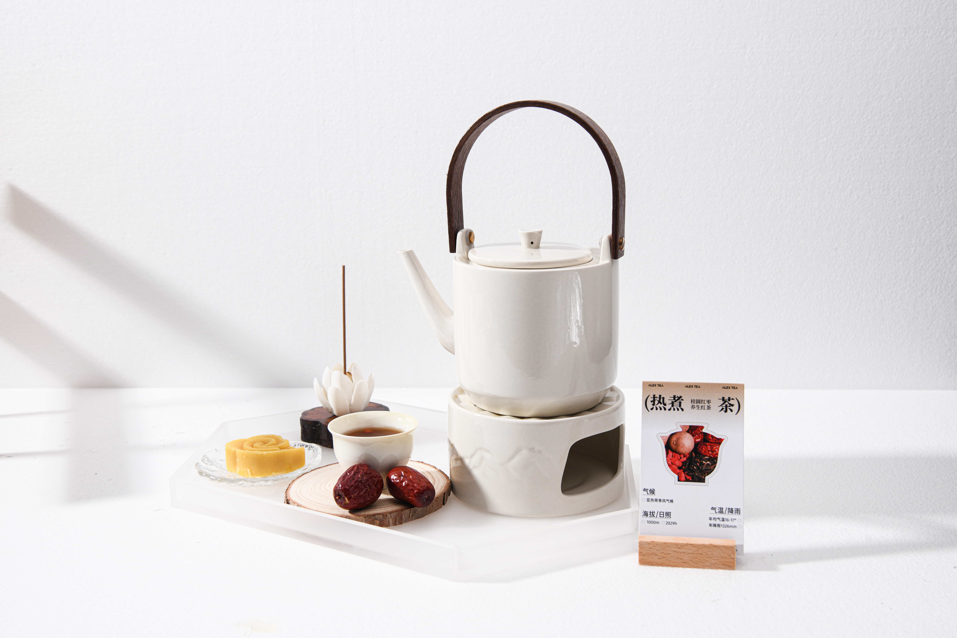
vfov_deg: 29.2
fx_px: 1223
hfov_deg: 42.7
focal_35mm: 46
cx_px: 478
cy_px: 319
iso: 250
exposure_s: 1/200
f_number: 11
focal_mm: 46
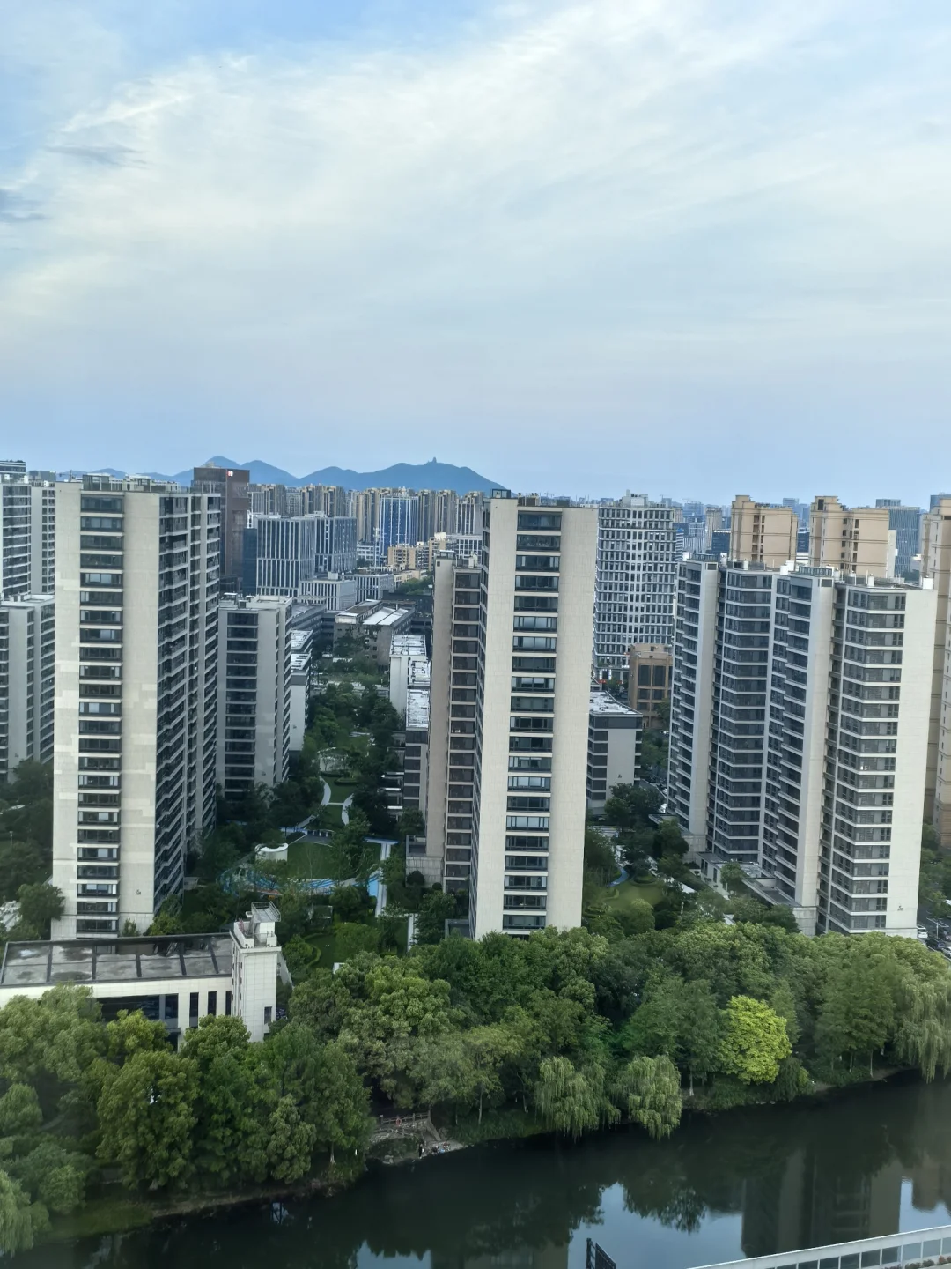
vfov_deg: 45.8
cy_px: 634
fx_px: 1502
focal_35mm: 41
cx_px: 476
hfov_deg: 35.1
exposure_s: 1/100
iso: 64
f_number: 2
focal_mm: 5.75
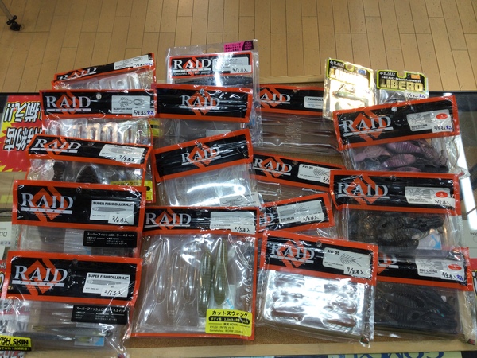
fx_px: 427
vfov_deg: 45.4
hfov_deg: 58.4
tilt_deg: -67.1
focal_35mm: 31
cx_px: 238
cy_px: 179
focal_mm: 3.3
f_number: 2.4
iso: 32
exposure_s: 1/60
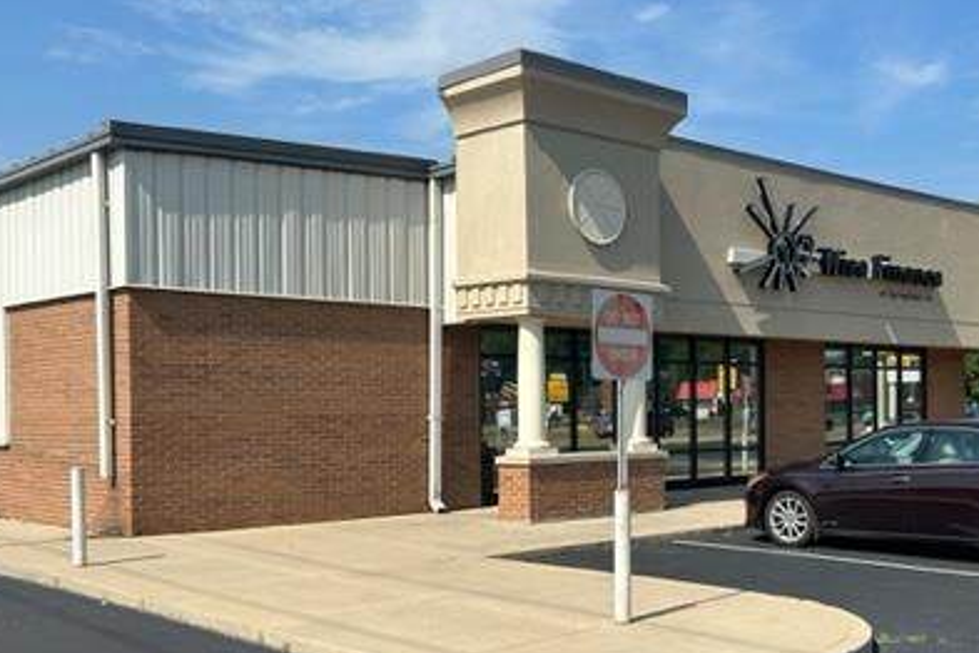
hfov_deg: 43.8
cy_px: 414
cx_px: 660
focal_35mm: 44
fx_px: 1196
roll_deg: +0.1
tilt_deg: -0.7
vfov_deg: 30.4
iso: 50
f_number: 1.5
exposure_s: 1/4831
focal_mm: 5.7
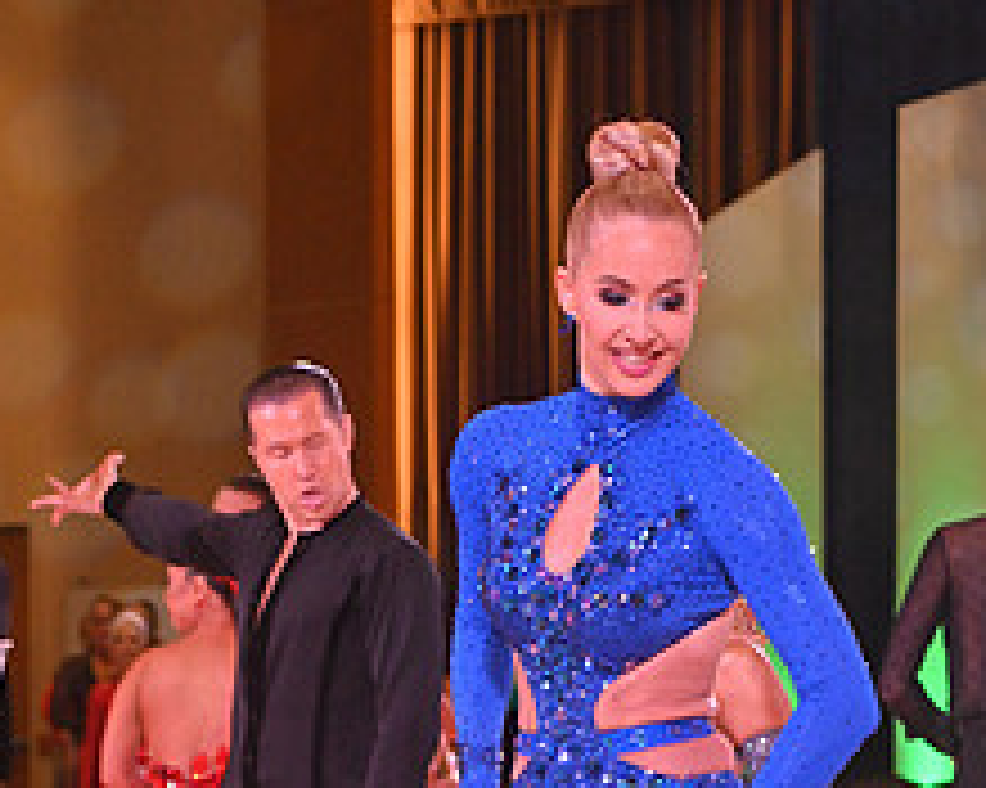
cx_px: 493
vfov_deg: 8.7
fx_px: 5075
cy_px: 1162
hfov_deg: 11.1
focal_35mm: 174
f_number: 5
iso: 2000
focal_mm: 70
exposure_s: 1/400
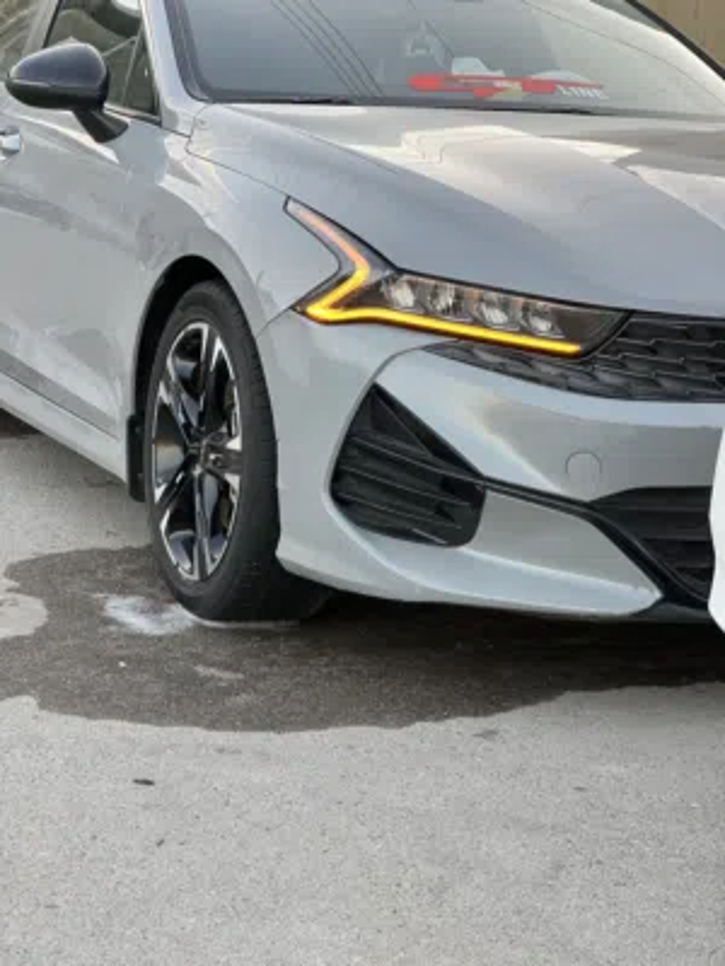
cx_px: 362
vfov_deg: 25.3
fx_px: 2150
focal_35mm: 77
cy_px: 483
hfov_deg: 19.1
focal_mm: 9
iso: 100
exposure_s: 1/120
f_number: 2.8
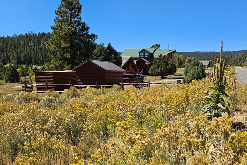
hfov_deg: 50.4
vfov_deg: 34.1
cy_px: 130
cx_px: 147
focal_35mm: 38
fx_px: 261
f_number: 1.8
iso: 25
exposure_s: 1/1824
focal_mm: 5.4
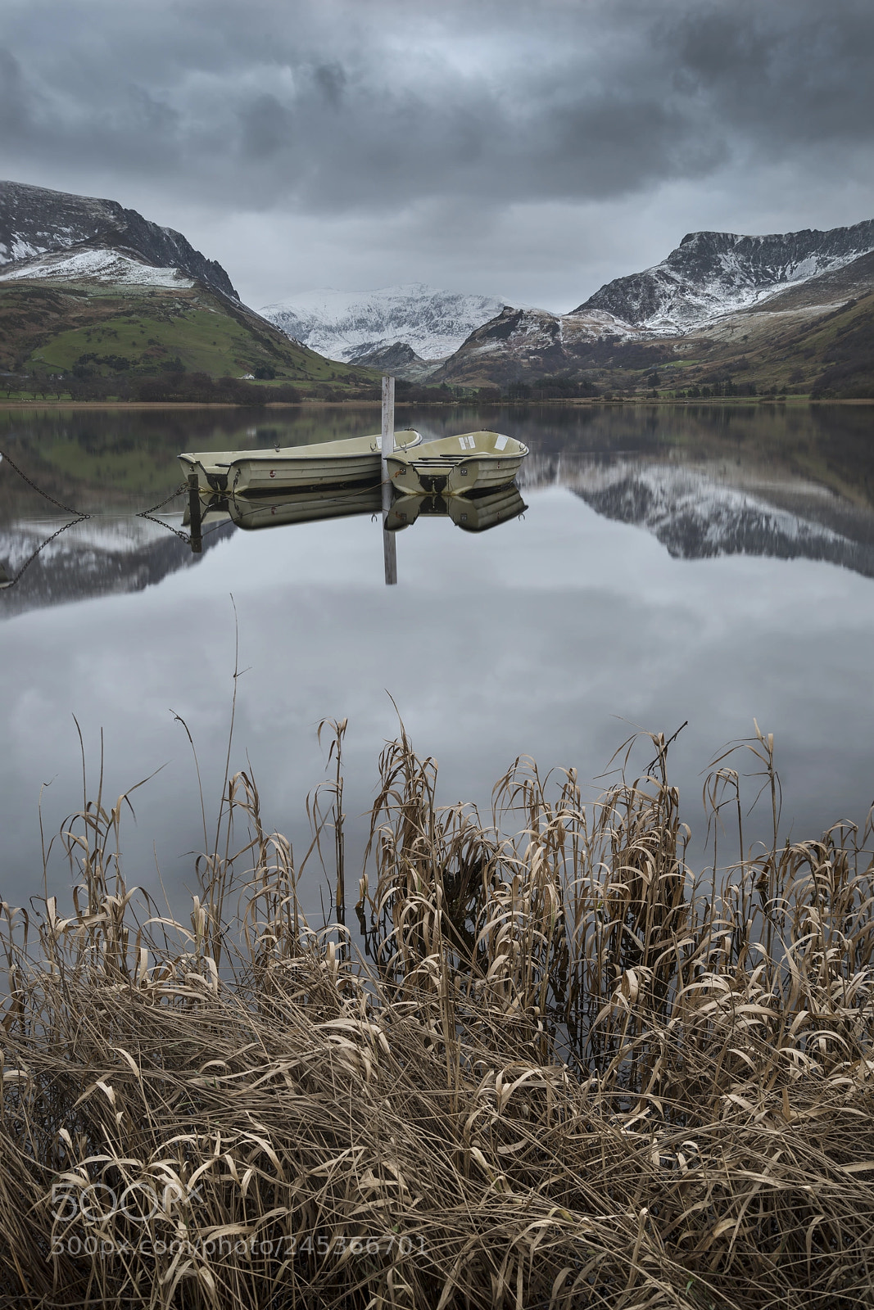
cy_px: 655
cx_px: 437
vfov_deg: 58.7
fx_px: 1165
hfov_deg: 41.1
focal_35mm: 32
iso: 50
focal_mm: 32
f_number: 11
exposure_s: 2
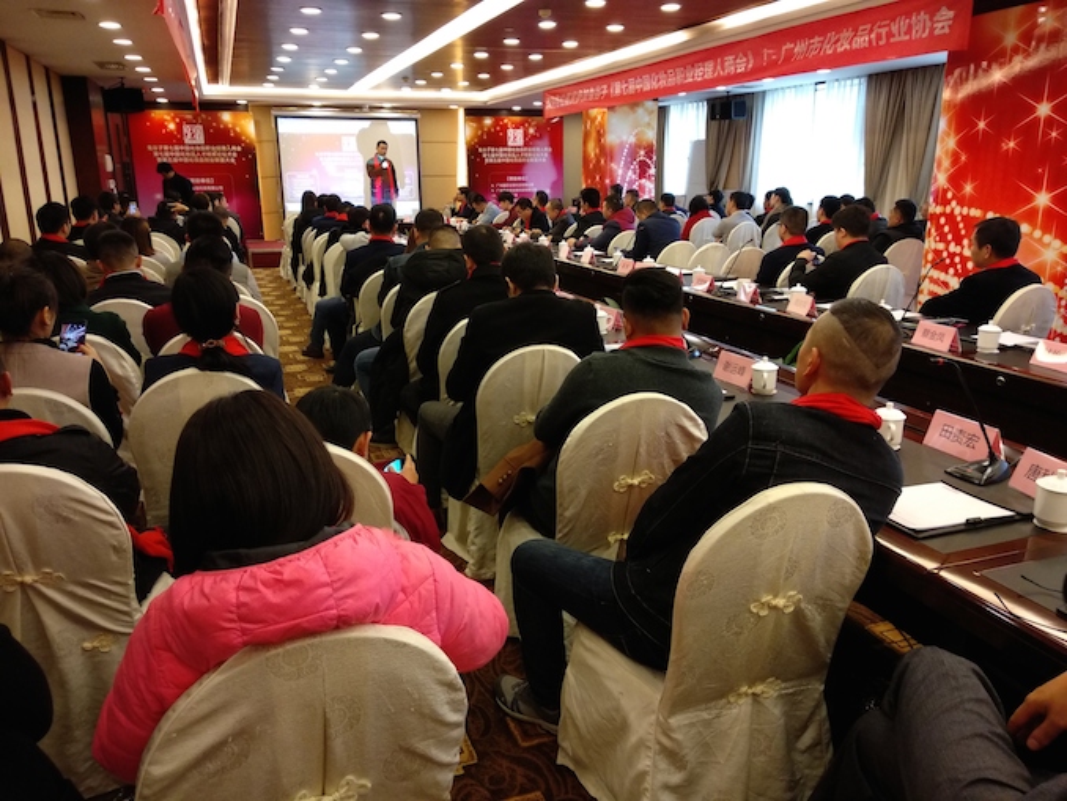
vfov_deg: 53.1
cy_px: 400
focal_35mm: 26
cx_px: 534
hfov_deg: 67.3
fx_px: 802
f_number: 2.2
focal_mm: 3.81
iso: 640
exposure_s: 1/25
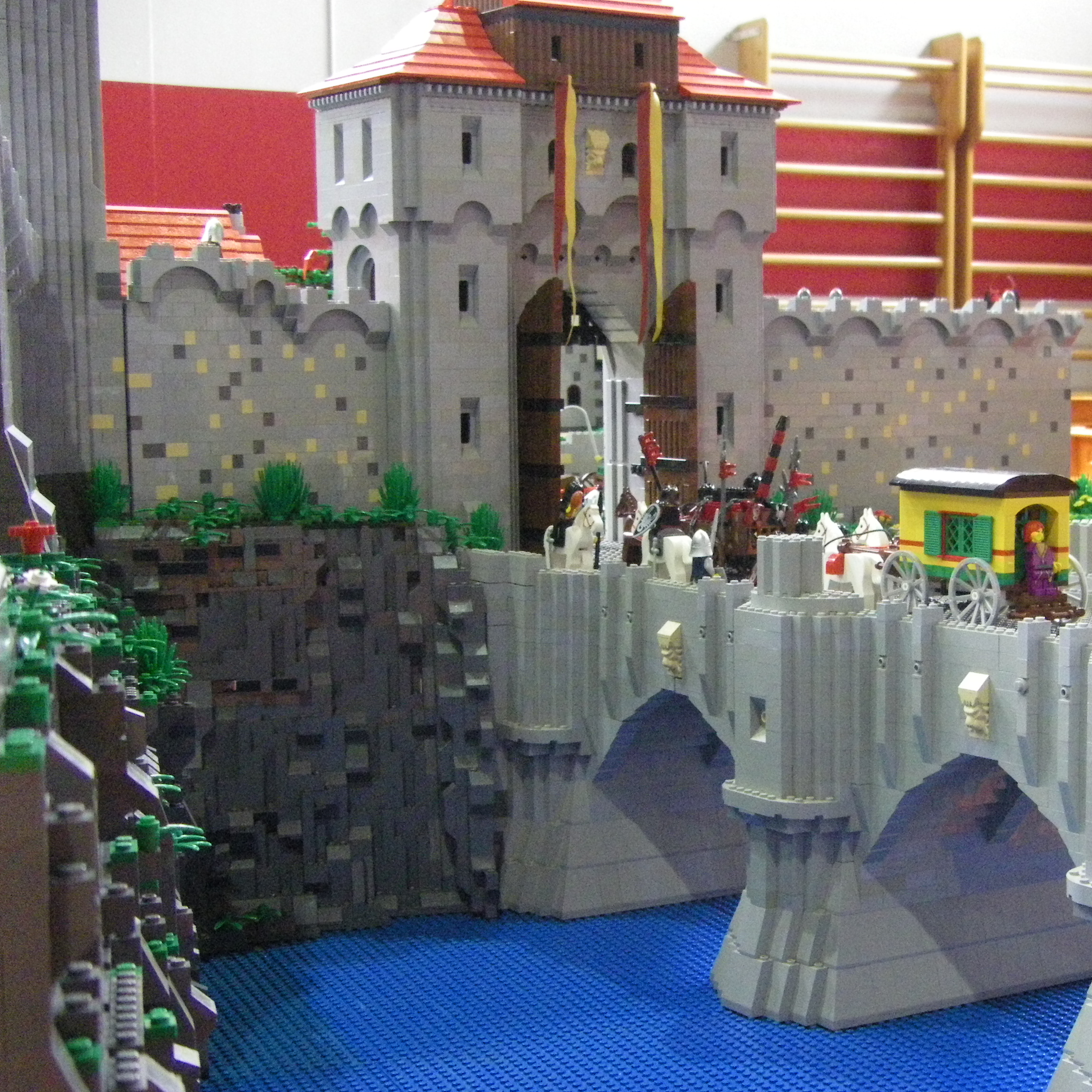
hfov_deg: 26.7
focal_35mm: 64
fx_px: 2284
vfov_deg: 26.9
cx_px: 752
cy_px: 555
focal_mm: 8.4
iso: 800
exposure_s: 1/30
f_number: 3.6
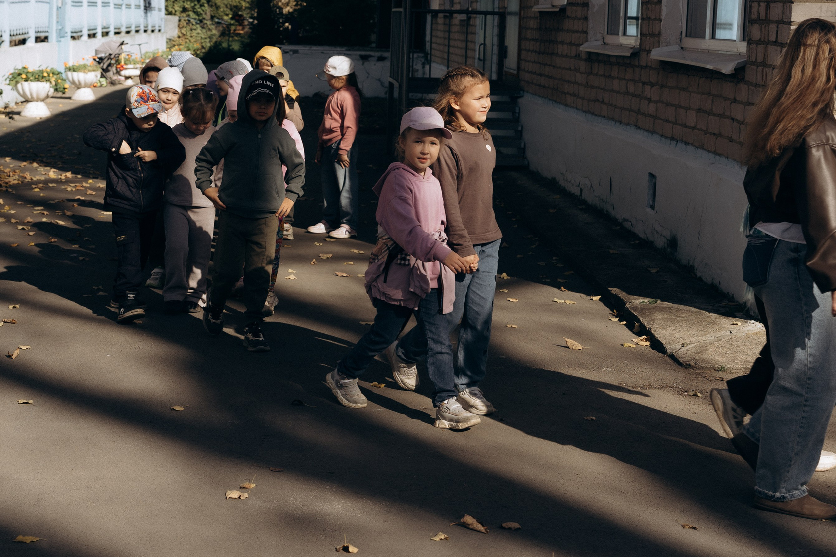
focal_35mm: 67
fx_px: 1556
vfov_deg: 20.2
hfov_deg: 29.9
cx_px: 284
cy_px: 155
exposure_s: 1/320
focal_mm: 44
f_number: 5
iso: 160
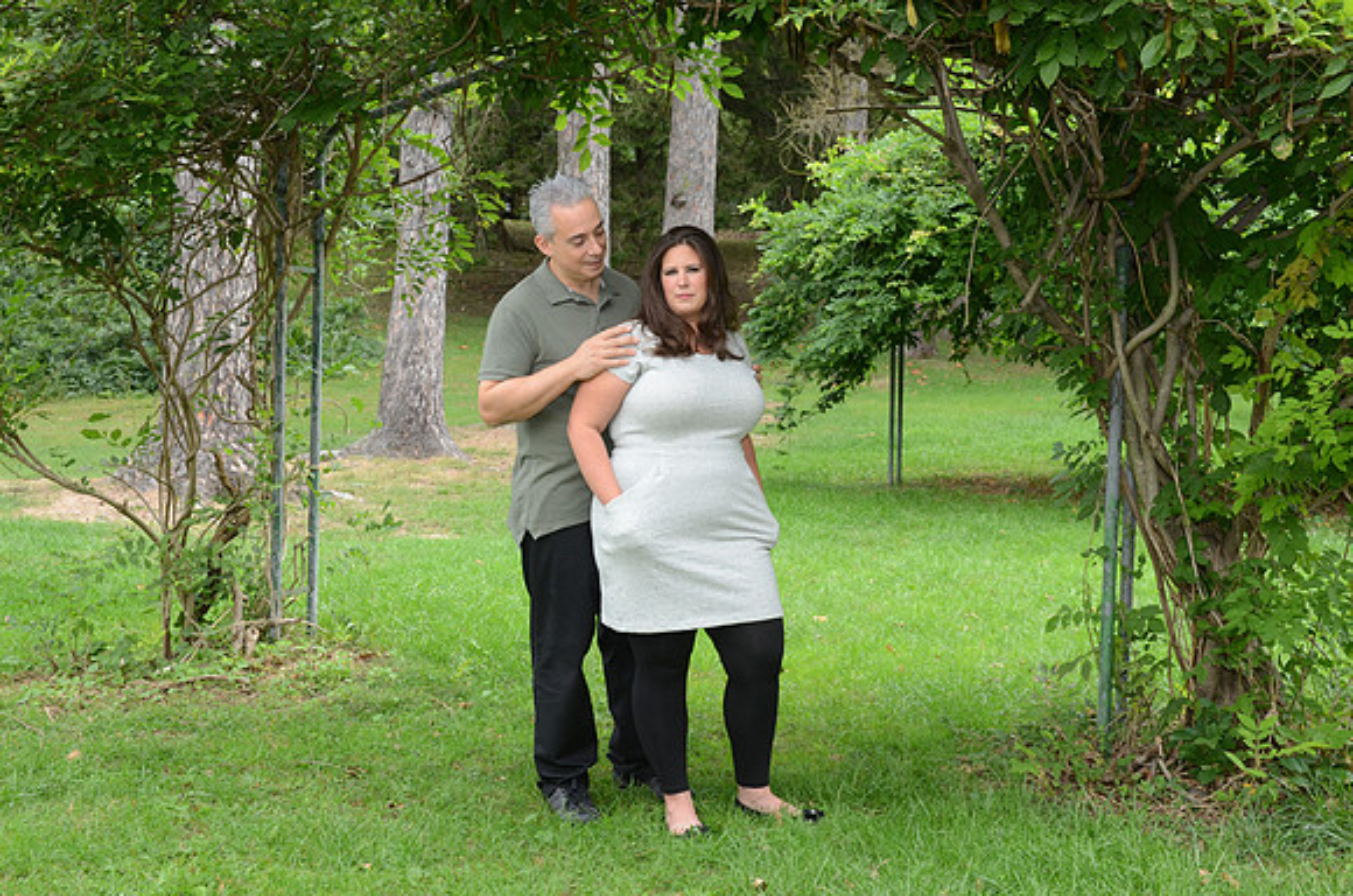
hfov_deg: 42.4
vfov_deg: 28.8
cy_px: 448
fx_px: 1744
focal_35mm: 46
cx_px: 676
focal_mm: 31
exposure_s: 1/125
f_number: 6.3
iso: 500
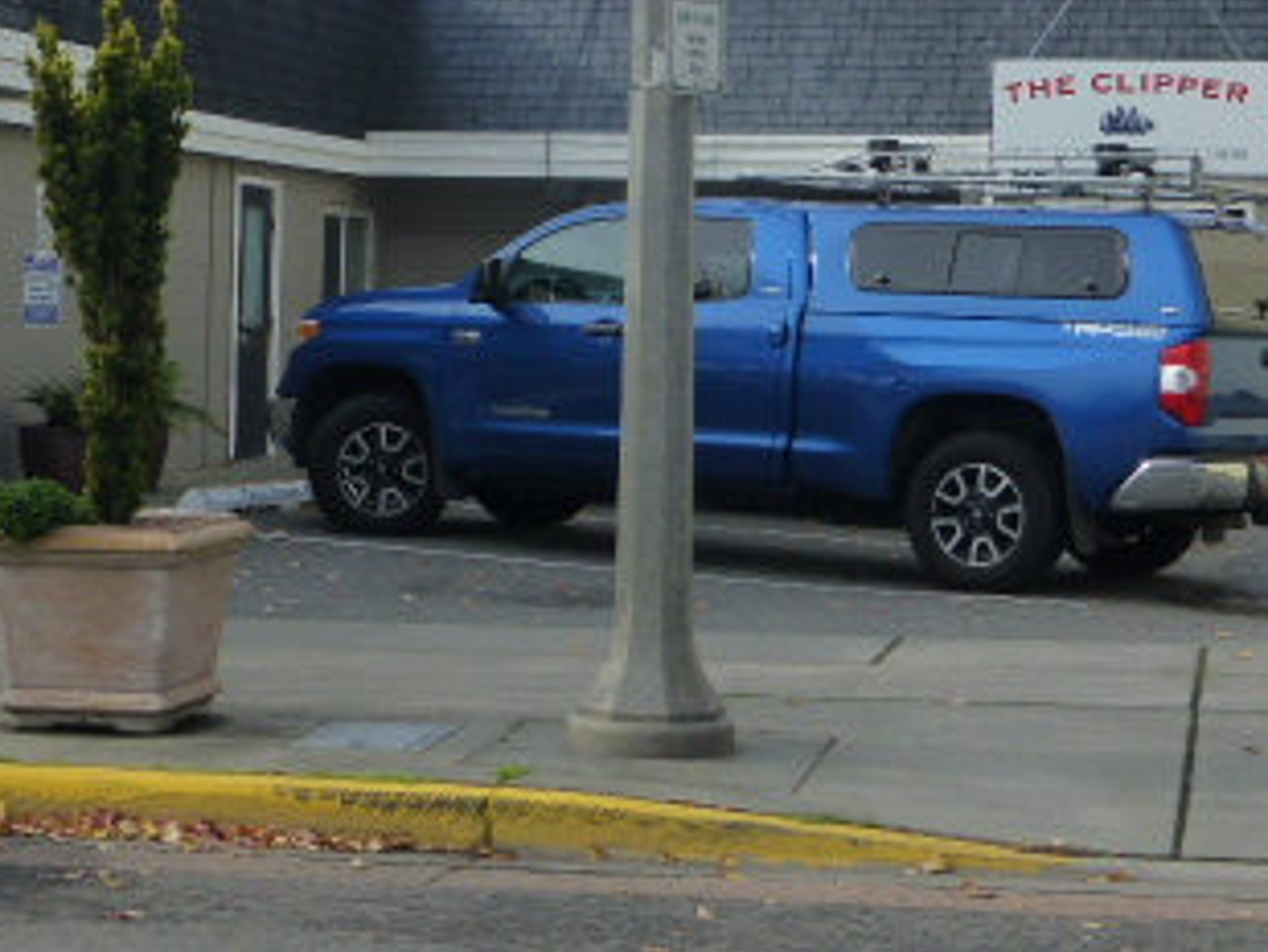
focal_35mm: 91
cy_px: 33
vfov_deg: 16.0
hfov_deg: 21.5
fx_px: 3335
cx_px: 595
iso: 160
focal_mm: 7.9
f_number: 4.1
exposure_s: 1/640
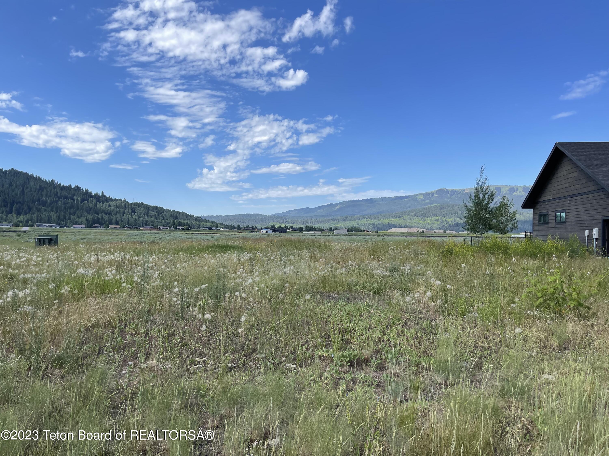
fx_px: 457
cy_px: 228
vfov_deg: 53.1
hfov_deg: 67.3
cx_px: 304
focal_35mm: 26
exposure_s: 1/3003
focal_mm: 5.1
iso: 32
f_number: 1.6
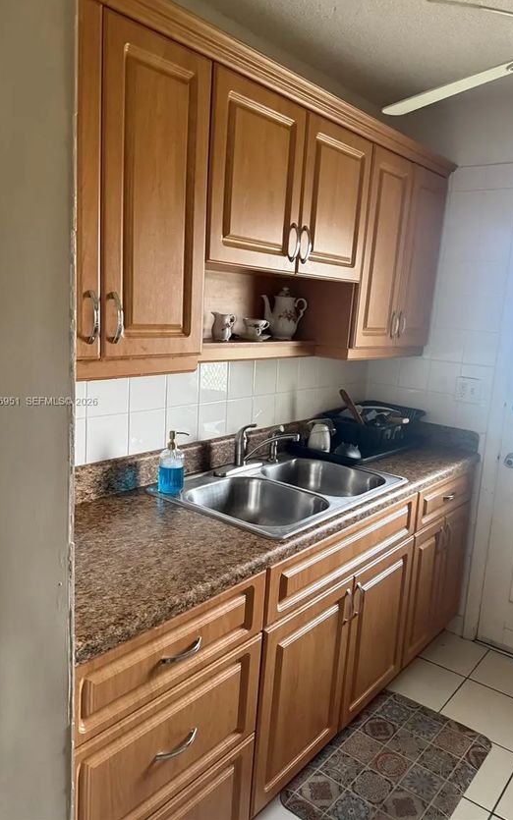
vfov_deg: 70.4
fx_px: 582
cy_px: 402
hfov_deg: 47.5
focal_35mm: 26
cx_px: 282
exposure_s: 1/60
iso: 500
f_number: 1.78
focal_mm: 6.76
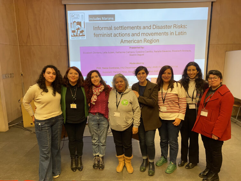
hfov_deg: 67.3
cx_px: 120
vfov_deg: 53.1
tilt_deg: -10.6
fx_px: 181
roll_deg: +0.8
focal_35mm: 26
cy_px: 90
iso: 250
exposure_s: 1/50
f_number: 1.8
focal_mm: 4.25
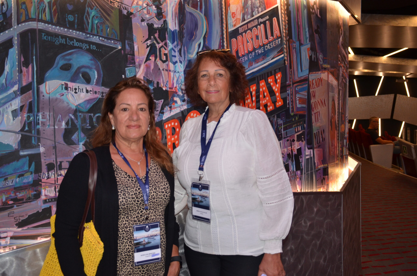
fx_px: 468
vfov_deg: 32.9
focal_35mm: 40
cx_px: 208
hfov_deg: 48.0
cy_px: 138
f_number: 4
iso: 800
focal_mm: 27
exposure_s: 1/60
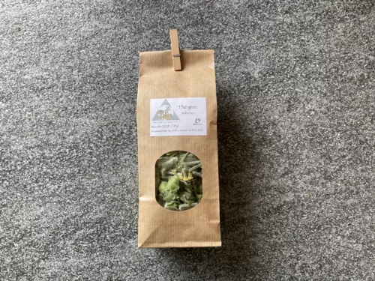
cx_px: 188
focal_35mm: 29
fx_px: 314
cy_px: 140
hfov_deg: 61.7
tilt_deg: -86.7
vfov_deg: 48.2
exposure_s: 1/60
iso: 50
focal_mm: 3
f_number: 1.8
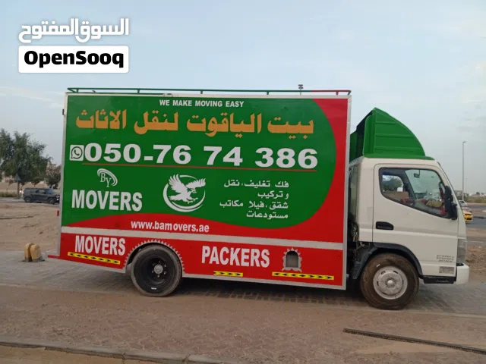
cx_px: 243
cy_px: 182
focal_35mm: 27
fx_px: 379
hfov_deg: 65.3
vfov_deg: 51.4
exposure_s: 1/50
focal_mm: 3.98
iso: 86
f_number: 1.8
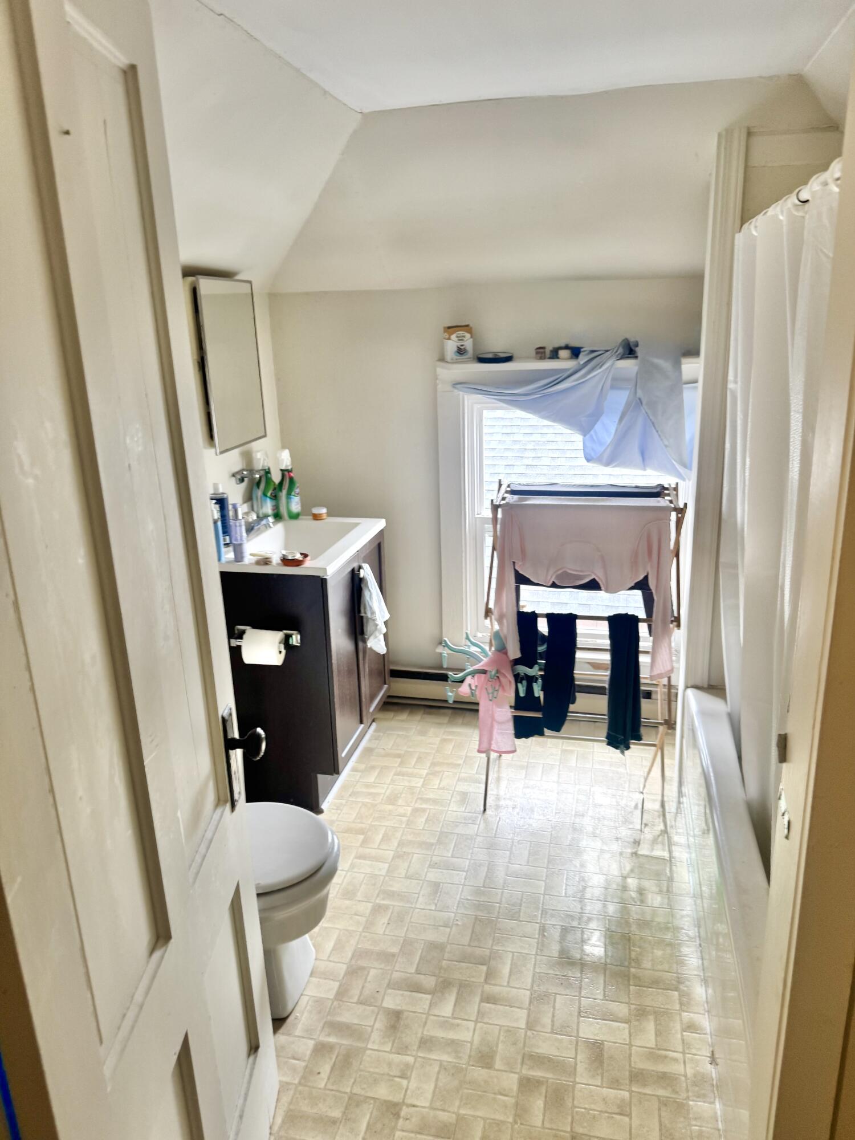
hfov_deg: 56.8
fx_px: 790
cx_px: 428
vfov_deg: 71.6
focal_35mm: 24
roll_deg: +3.9
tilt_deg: -16.6
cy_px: 570
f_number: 1.78
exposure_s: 1/60
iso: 125
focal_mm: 6.76
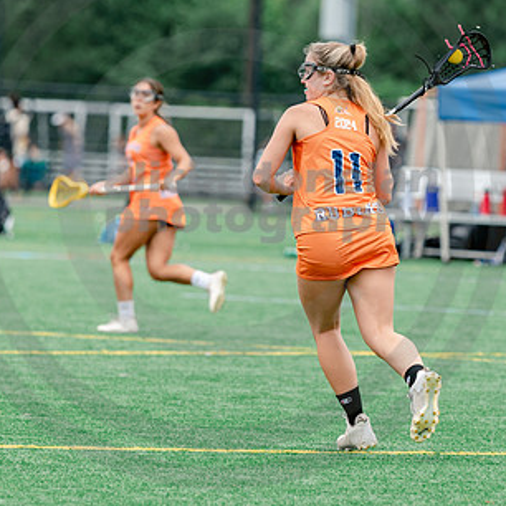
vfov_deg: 3.1
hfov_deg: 3.1
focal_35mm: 567
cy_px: 231
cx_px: 376
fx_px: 9377
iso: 250
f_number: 3.2
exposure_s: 1/640
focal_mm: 200
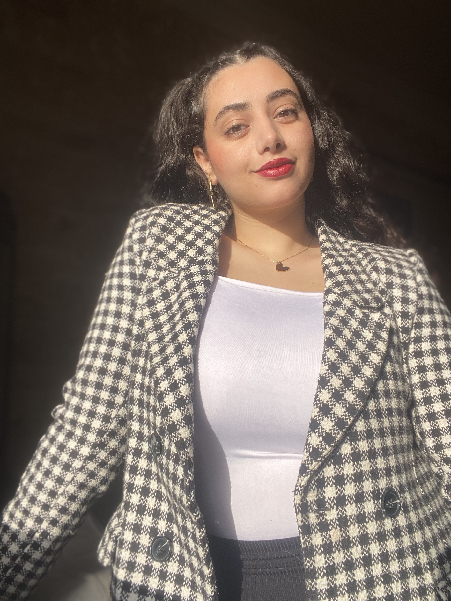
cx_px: 226
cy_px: 300
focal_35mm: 30
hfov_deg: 46.8
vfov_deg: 60.0
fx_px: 521
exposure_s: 1/413
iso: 25
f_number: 2.2
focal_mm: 2.71
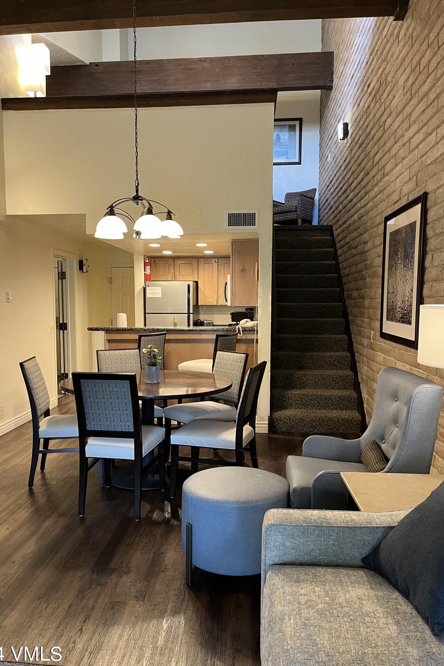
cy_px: 341
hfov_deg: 46.4
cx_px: 204
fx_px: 518
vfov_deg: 65.5
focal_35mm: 28
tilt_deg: -4.2
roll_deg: +1.3
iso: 160
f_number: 1.6
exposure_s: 1/60
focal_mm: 5.1
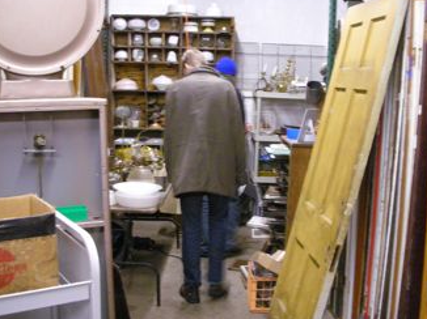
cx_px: 214
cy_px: 163
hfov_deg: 43.9
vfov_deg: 33.6
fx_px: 530
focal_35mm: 43
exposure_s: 1/8.1
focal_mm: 5.8
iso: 413
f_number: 2.8
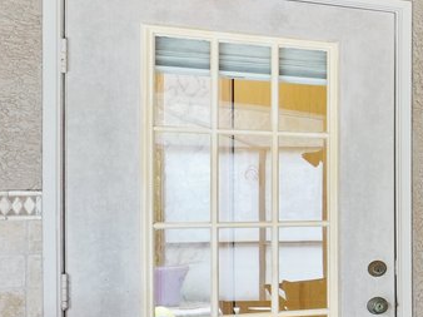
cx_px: 1010
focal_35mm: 70
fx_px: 855
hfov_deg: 15.3
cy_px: 244
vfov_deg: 20.8
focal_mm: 12
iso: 800
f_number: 8
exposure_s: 1/8
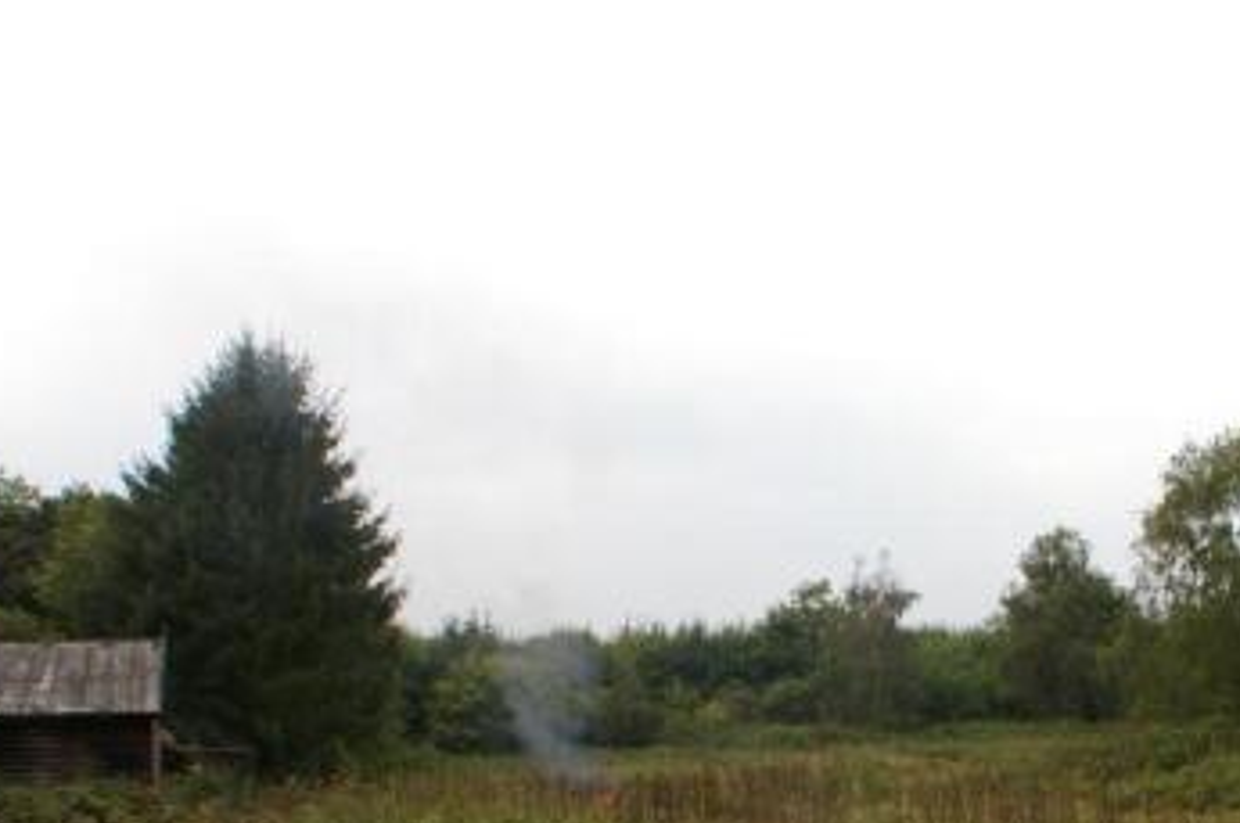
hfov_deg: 34.7
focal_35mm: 57
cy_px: 712
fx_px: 1961
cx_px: 837
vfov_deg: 23.2
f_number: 6.7
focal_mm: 20
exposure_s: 1/125
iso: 200
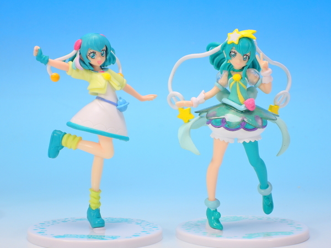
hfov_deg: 16.4
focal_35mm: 120
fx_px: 1147
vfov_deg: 12.3
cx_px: 166
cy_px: 124
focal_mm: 25.5
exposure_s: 1/1.6
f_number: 5.6
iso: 80
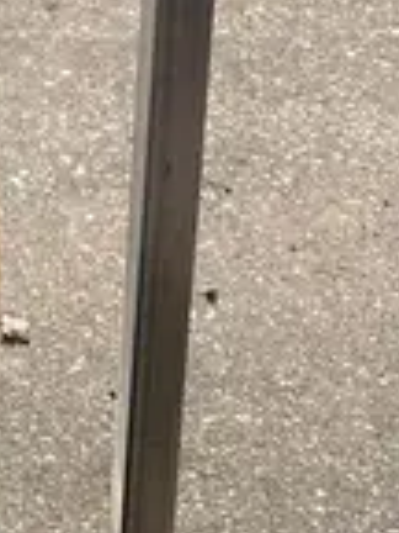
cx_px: -284
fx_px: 2029
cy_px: -13
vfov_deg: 14.7
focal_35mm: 132
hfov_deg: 10.6
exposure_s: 1/1802
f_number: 1.6
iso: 50
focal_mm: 5.1
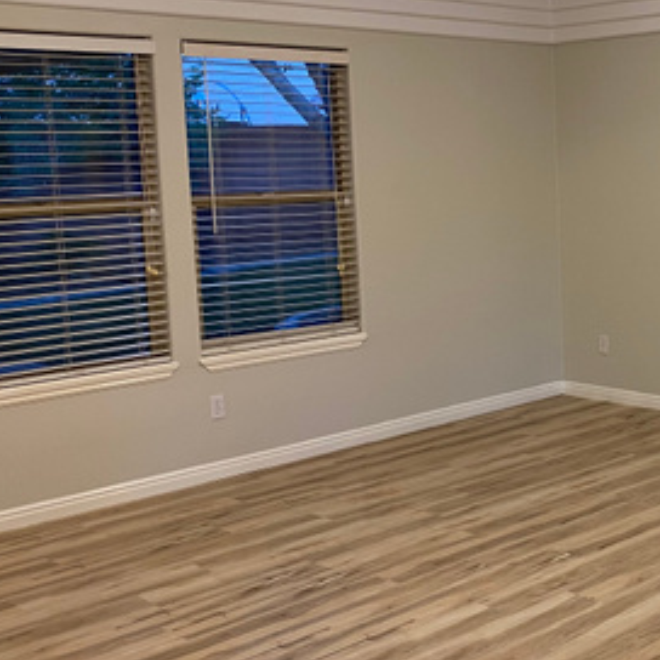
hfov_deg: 29.0
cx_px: 701
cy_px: 298
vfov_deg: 31.6
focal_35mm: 54
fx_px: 1165
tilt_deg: -5.0
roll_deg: -0.2
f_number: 1.8
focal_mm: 4.25
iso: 80
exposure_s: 1/60
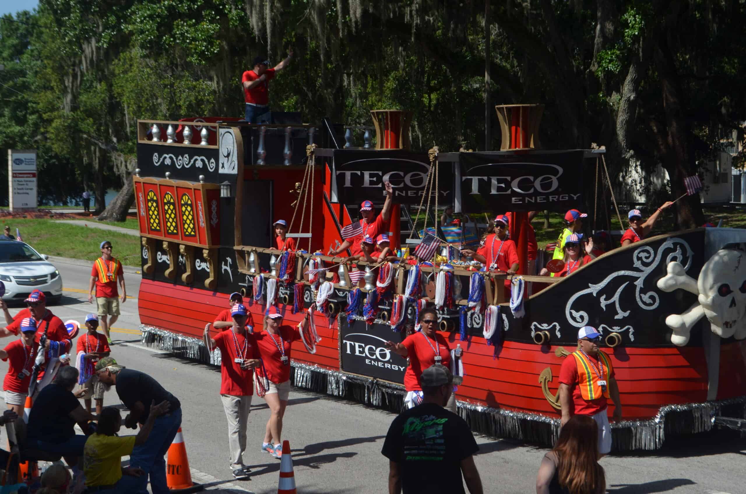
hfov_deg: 29.3
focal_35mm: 69
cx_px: 373
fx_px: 1427
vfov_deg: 19.6
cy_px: 247
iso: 100
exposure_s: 1/320
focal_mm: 46
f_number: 9
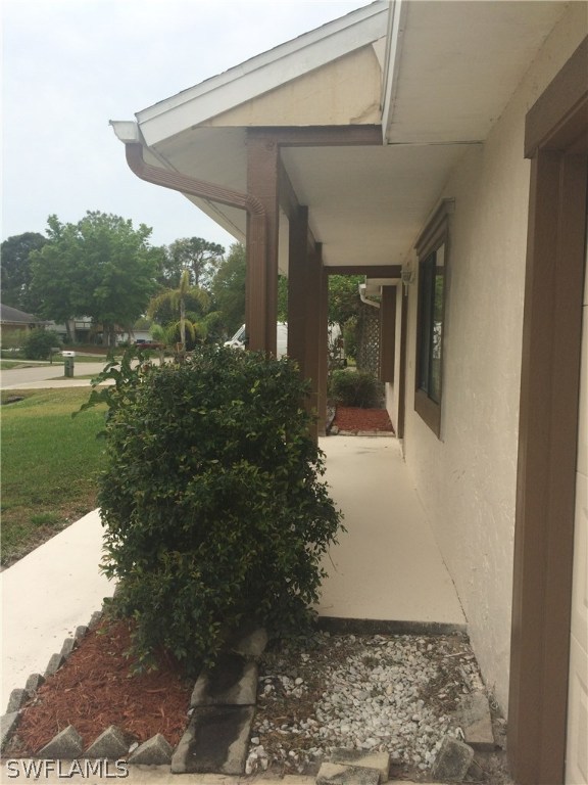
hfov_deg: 48.2
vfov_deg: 61.7
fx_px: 657
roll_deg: +0.1
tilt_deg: -3.4
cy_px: 392
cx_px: 294
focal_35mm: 29
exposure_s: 1/1520
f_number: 2.2
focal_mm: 4.15
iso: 32
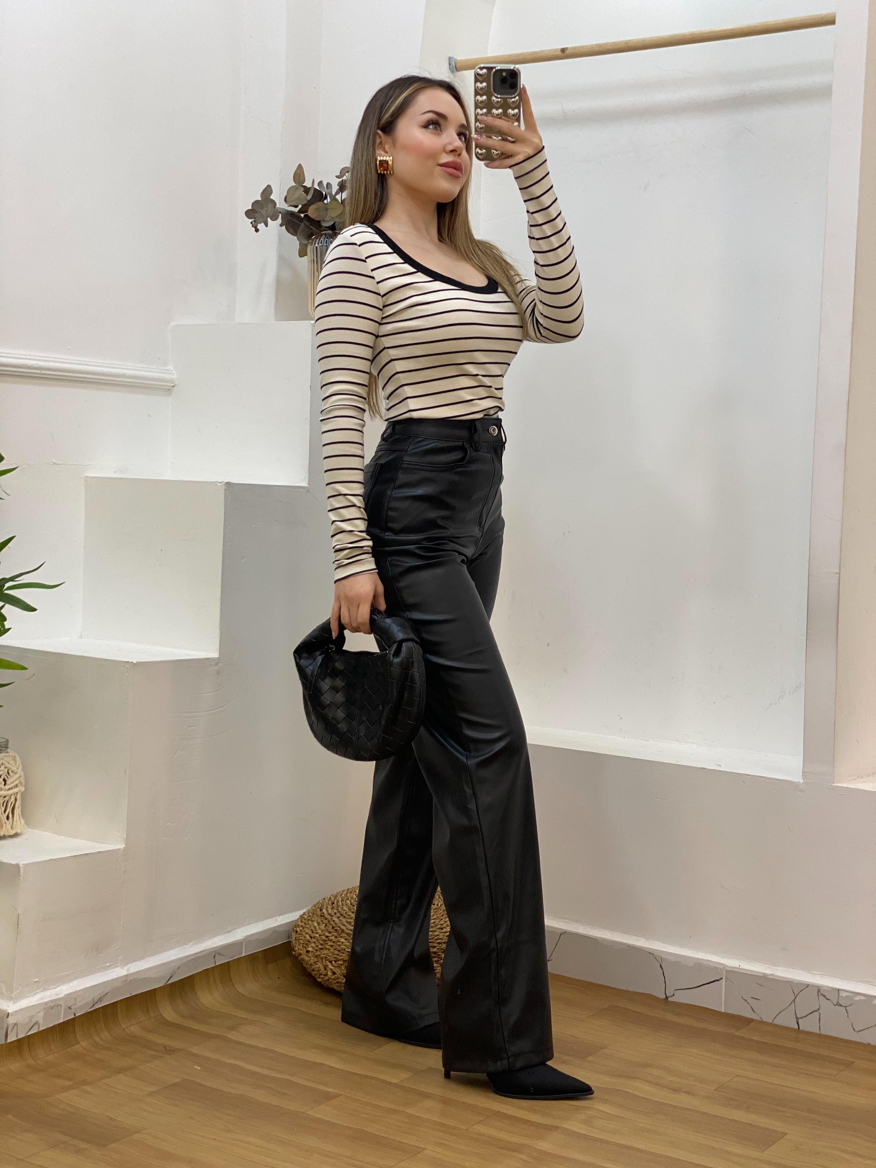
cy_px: 584
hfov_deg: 28.0
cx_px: 438
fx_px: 1755
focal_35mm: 52
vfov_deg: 36.8
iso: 80
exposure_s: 1/100
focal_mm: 6
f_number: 2
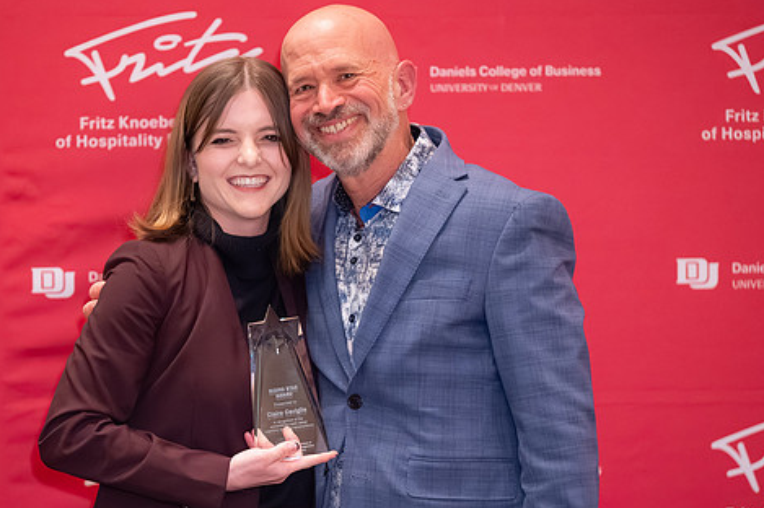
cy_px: 330
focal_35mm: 220
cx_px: 281
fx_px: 4665
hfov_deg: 9.4
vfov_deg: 6.2
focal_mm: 155
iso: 8000
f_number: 2.8
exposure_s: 1/125
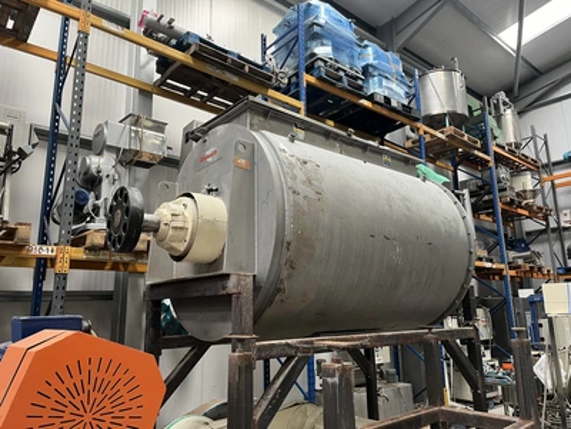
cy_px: 214
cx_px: 286
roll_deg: +1.5
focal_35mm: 26
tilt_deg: +13.4
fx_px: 429
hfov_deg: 67.3
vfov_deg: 53.1
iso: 320
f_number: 1.6
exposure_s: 1/60
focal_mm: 5.1
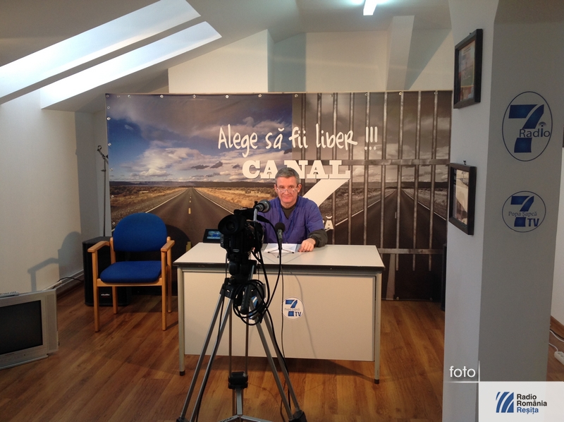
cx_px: 282
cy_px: 211
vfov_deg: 40.6
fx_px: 570
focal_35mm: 35
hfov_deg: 52.7
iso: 64
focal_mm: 4.28
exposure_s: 1/25
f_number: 2.4
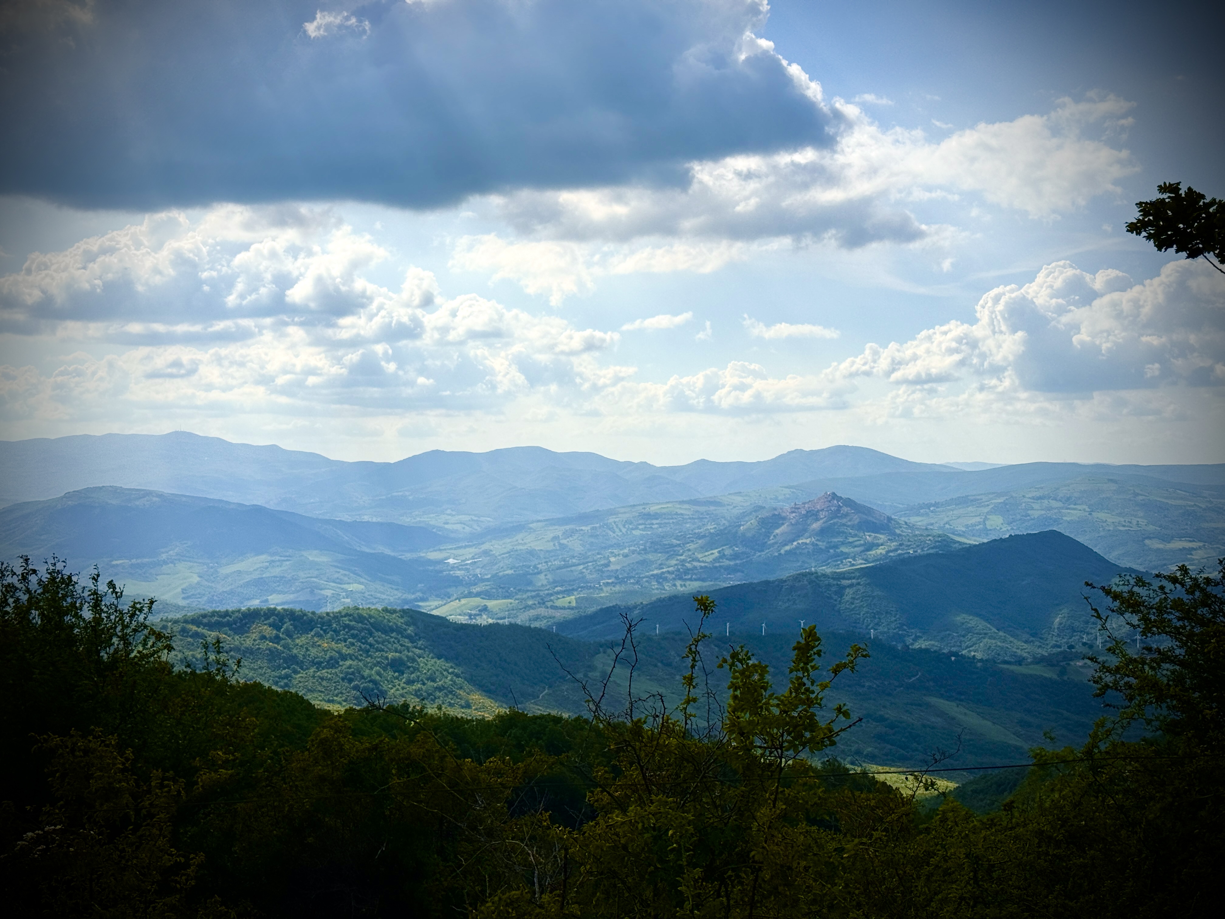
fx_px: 1699
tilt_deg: +0.6
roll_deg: +0.5
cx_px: 612
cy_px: 460
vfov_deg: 30.3
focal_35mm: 48
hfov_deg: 39.7
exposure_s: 1/11364
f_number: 1.78
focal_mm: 6.76
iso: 64
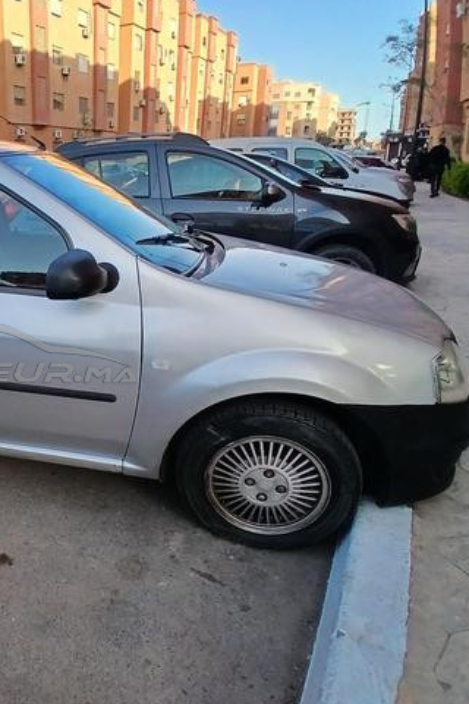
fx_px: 469
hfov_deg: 45.4
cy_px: 353
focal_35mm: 24
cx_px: 7
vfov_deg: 73.7
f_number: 2.2
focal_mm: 1.4
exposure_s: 1/411
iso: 50
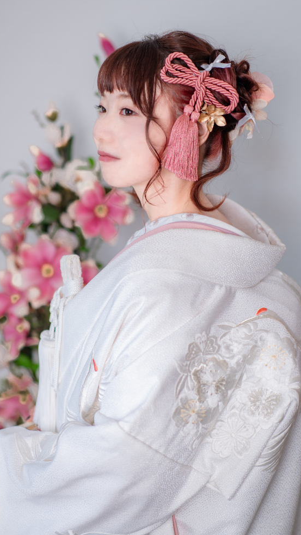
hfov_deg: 18.8
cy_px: 259
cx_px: 157
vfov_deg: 32.8
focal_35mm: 64
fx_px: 908
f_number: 2
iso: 500
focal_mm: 50
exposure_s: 1/160
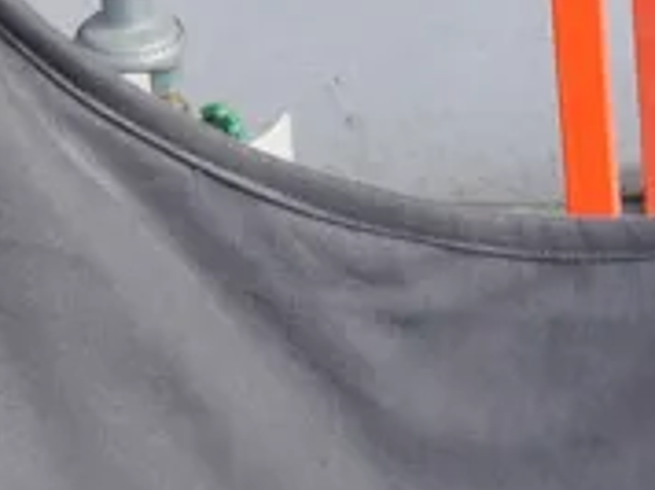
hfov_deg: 9.0
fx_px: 4138
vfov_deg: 6.3
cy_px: 1341
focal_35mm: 219
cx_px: 730
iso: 200
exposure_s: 1/160
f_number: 5.6
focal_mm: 19
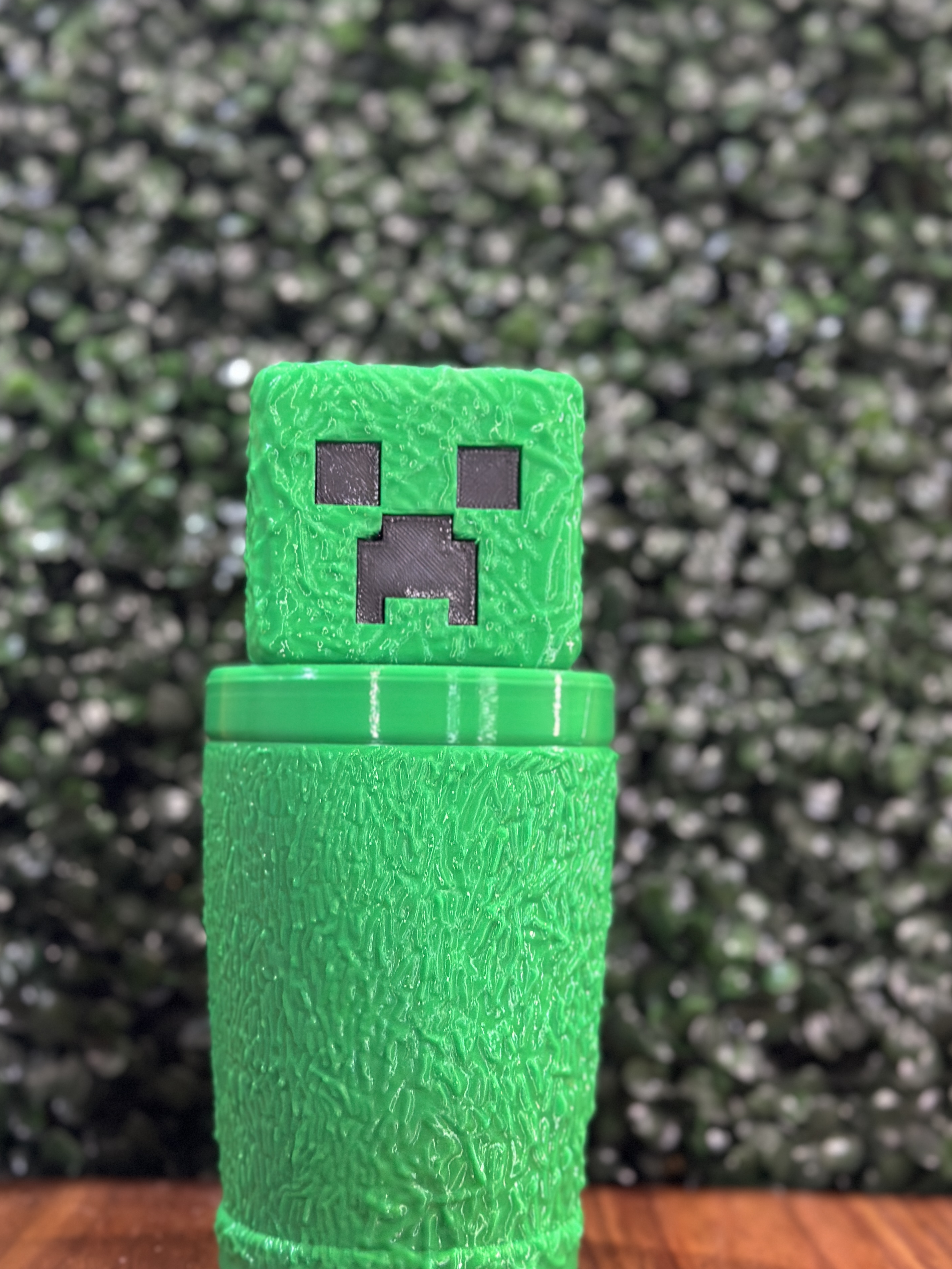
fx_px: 1870
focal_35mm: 51
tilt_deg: +2.9
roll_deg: -1.8
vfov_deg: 37.5
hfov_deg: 28.6
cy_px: 664
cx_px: 450
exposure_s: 1/33
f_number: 1.78
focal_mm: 6.86
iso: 320
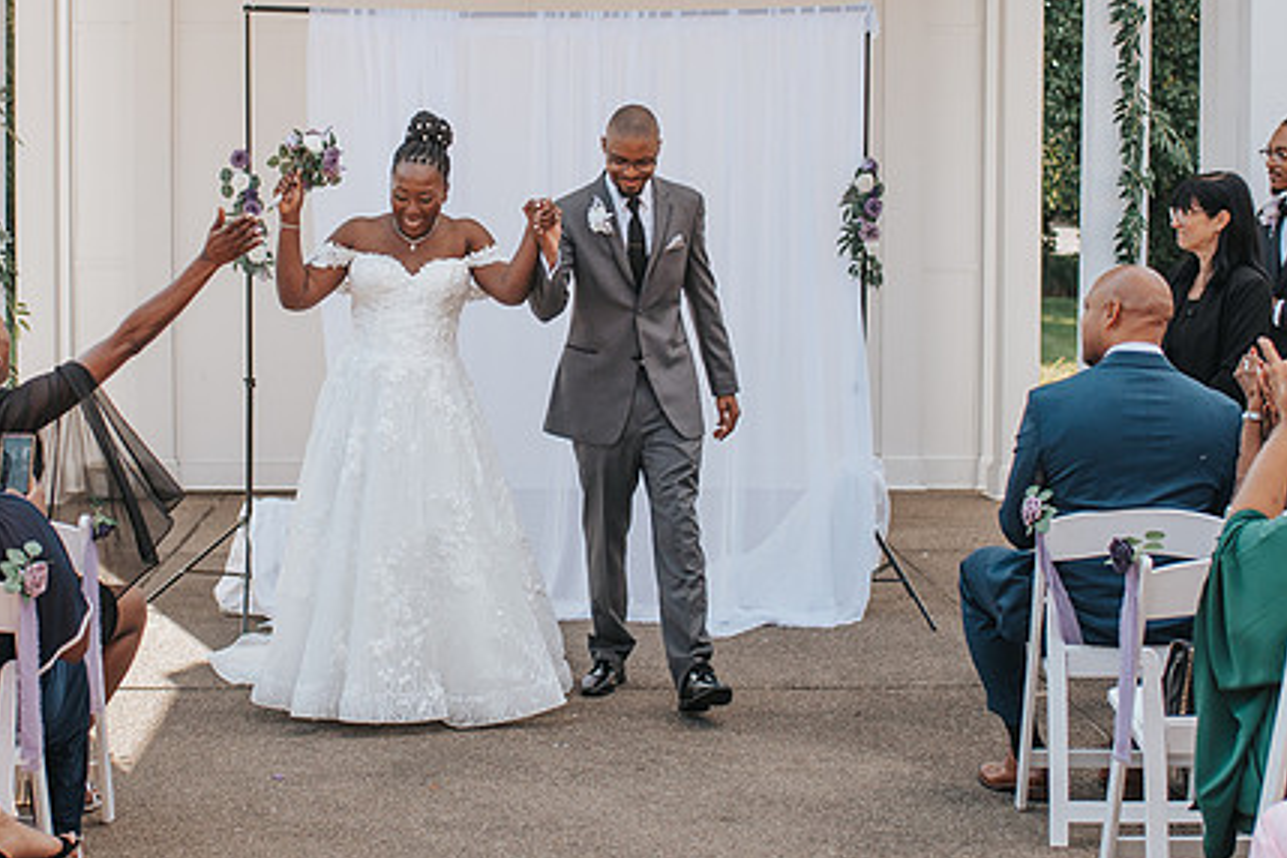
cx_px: 514
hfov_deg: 26.6
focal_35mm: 76
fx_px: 2717
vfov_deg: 17.9
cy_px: 316
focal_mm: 35
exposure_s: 1/1250
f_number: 2.8
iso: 110
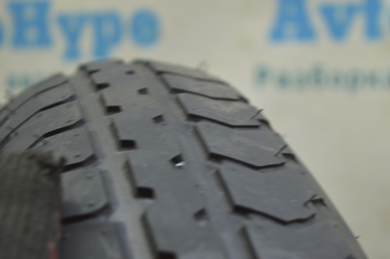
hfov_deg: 24.6
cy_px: 130
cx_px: 195
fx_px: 893
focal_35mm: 82
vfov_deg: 16.5
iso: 400
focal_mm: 55
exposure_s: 1/20
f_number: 5.6
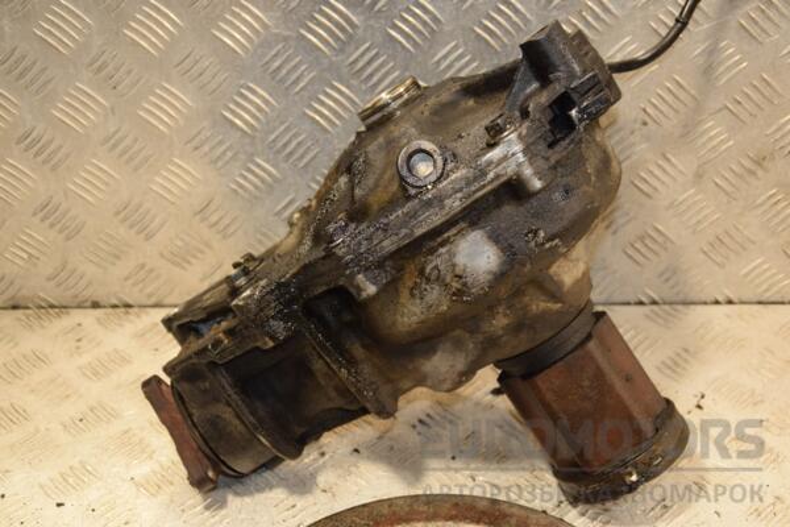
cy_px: 264
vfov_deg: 22.6
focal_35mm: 60
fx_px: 1317
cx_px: 395
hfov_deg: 33.4
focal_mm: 40
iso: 800
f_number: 4.8
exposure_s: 1/125
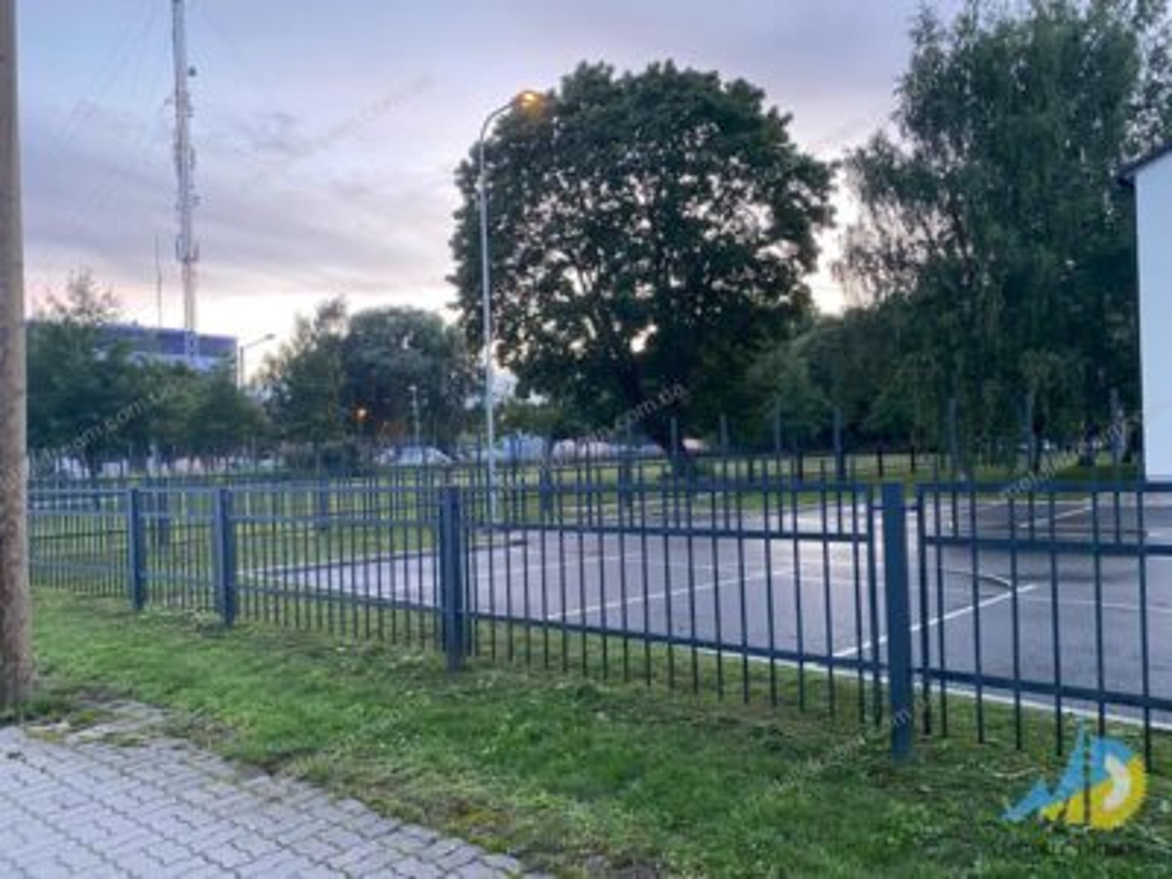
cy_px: 440
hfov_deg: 67.3
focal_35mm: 26
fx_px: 880
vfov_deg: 53.1
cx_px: 586
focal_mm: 4.25
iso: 160
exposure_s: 1/50
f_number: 1.8
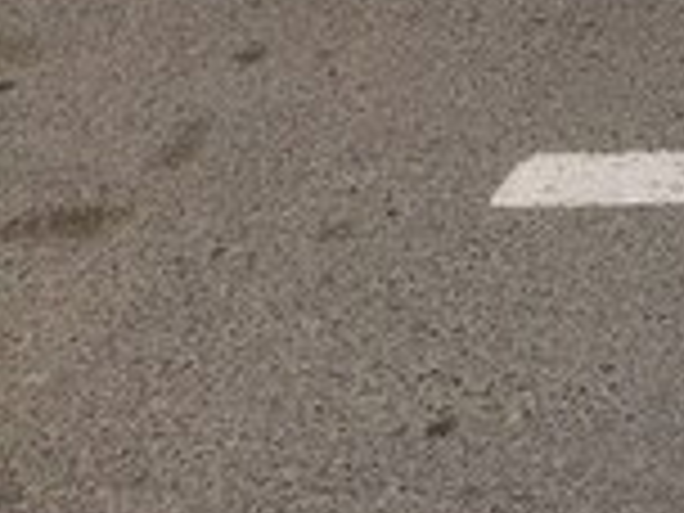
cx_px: 1476
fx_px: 2490
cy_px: -466
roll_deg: +0.6
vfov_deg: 10.9
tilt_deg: -15.2
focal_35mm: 126
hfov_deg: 13.0
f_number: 2.2
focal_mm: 4.15
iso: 32
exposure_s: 1/373
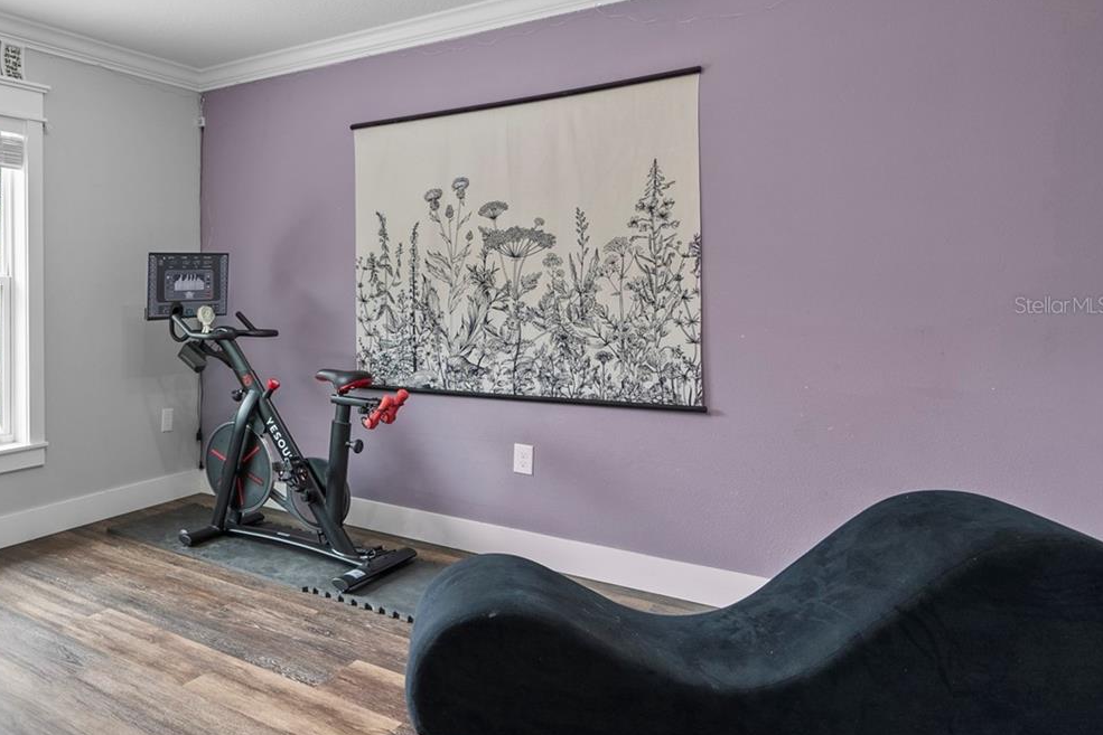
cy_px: 305
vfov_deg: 49.3
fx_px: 797
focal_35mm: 26
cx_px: 218
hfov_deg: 63.3
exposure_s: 1/2.5
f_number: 8
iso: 400
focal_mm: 16
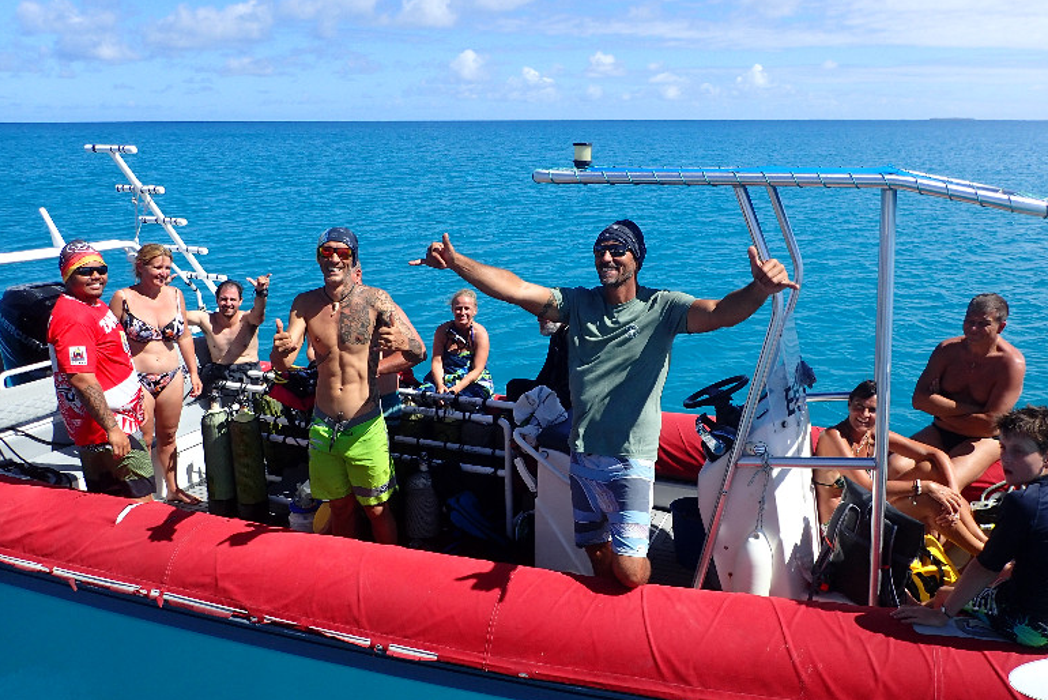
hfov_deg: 67.4
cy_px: 373
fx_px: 786
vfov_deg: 47.9
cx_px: 538
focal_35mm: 27
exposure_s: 1/200
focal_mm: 4.5
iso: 100
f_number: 8
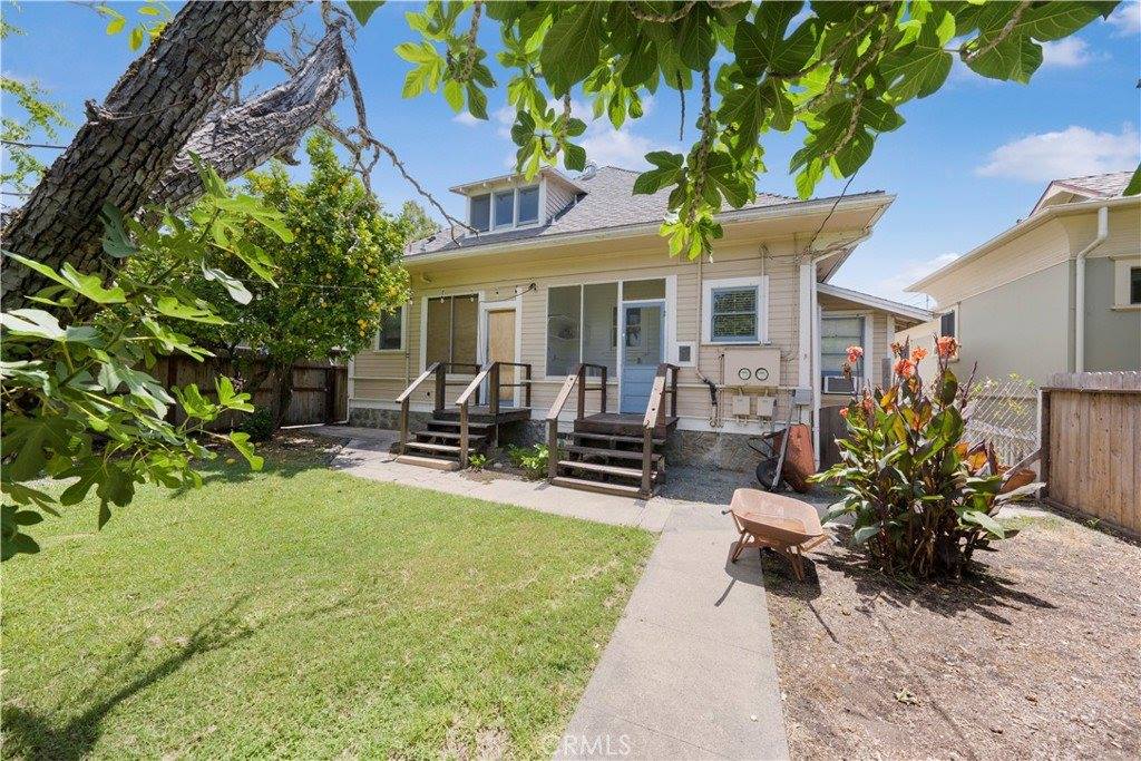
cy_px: 380
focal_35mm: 12
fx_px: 380
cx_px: 570
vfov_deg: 90.0
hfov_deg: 112.6
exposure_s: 1/1000
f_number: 7.1
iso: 640
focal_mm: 12
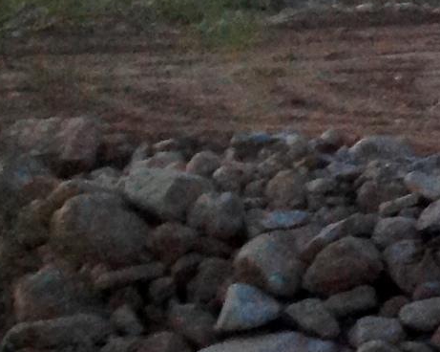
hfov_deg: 8.7
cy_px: 15
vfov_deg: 8.0
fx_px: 2498
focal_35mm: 192
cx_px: 1225
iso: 200
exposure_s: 1/15
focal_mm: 4.28
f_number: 2.4
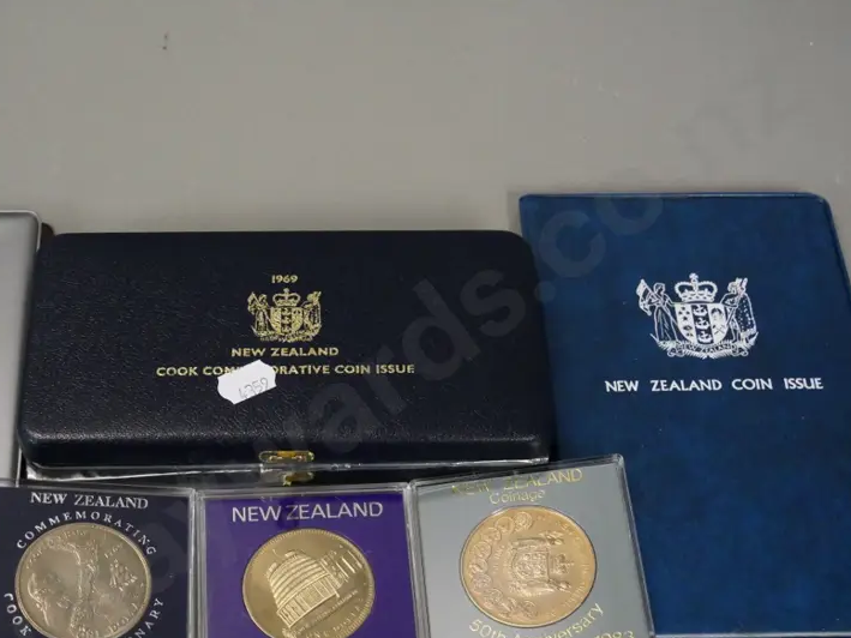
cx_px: 296
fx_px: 1279
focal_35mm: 52
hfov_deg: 36.5
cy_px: 449
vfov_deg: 27.8
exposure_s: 1/100
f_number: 5
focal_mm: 18
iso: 3200
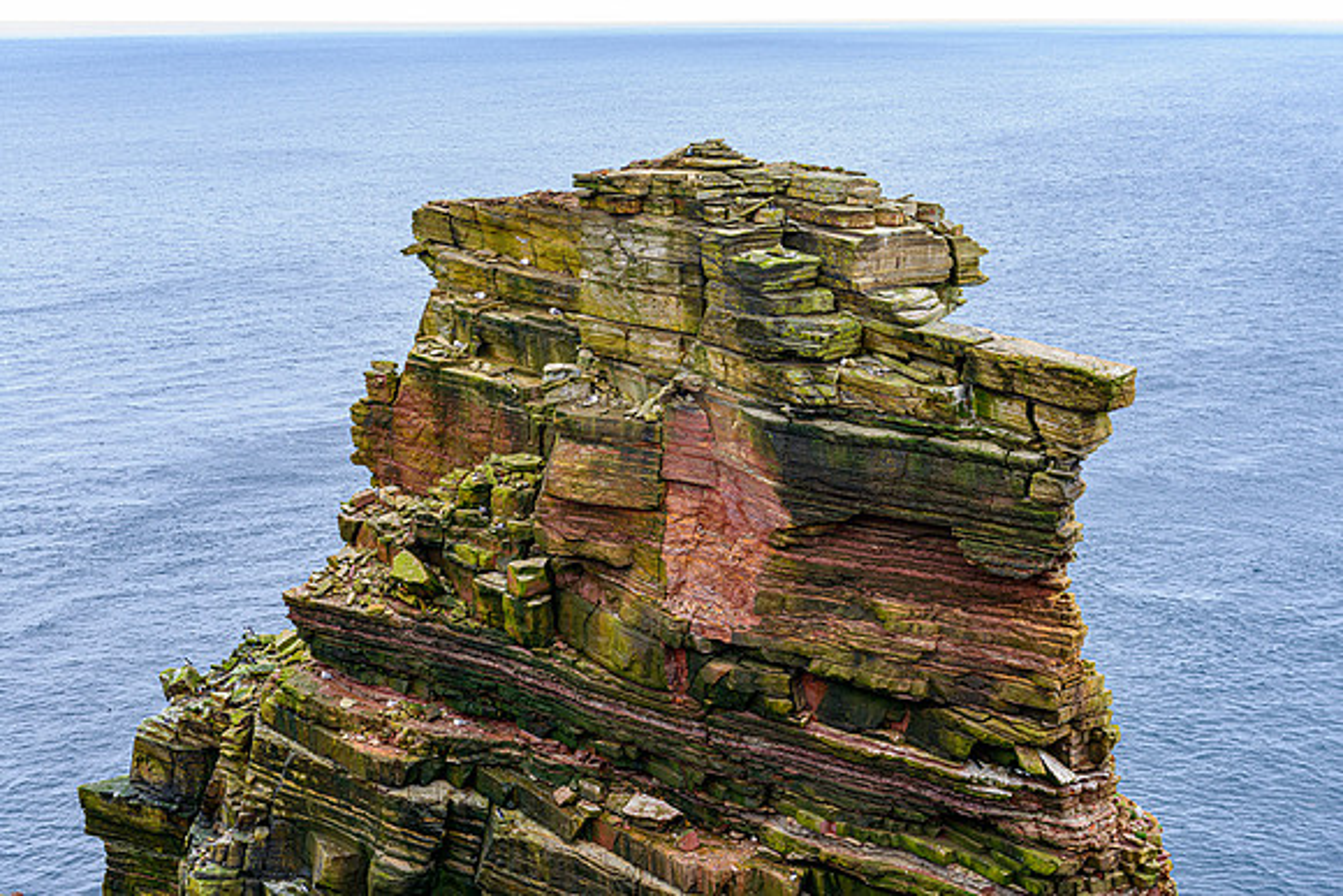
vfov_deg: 24.6
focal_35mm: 55
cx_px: 672
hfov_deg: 36.2
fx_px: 2052
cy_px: 448
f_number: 8
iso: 640
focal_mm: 55
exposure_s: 1/60
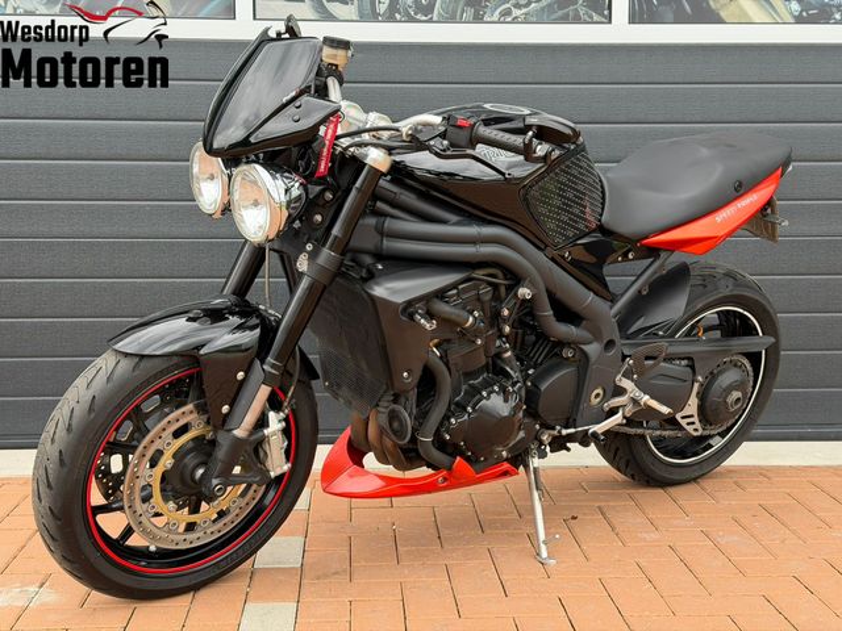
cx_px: 421
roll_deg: +0.0
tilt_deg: -5.2
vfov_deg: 30.3
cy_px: 316
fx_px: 1168
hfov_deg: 39.7
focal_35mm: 48
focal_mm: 6.76
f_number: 1.78
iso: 80
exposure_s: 1/422
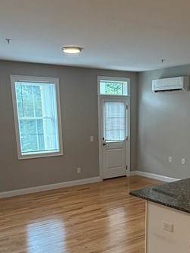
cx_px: 121
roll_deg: -0.8
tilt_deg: -14.7
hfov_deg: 33.4
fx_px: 314
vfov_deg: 41.9
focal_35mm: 43
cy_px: 202
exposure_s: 1/120
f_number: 2.2
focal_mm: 2.22
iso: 250
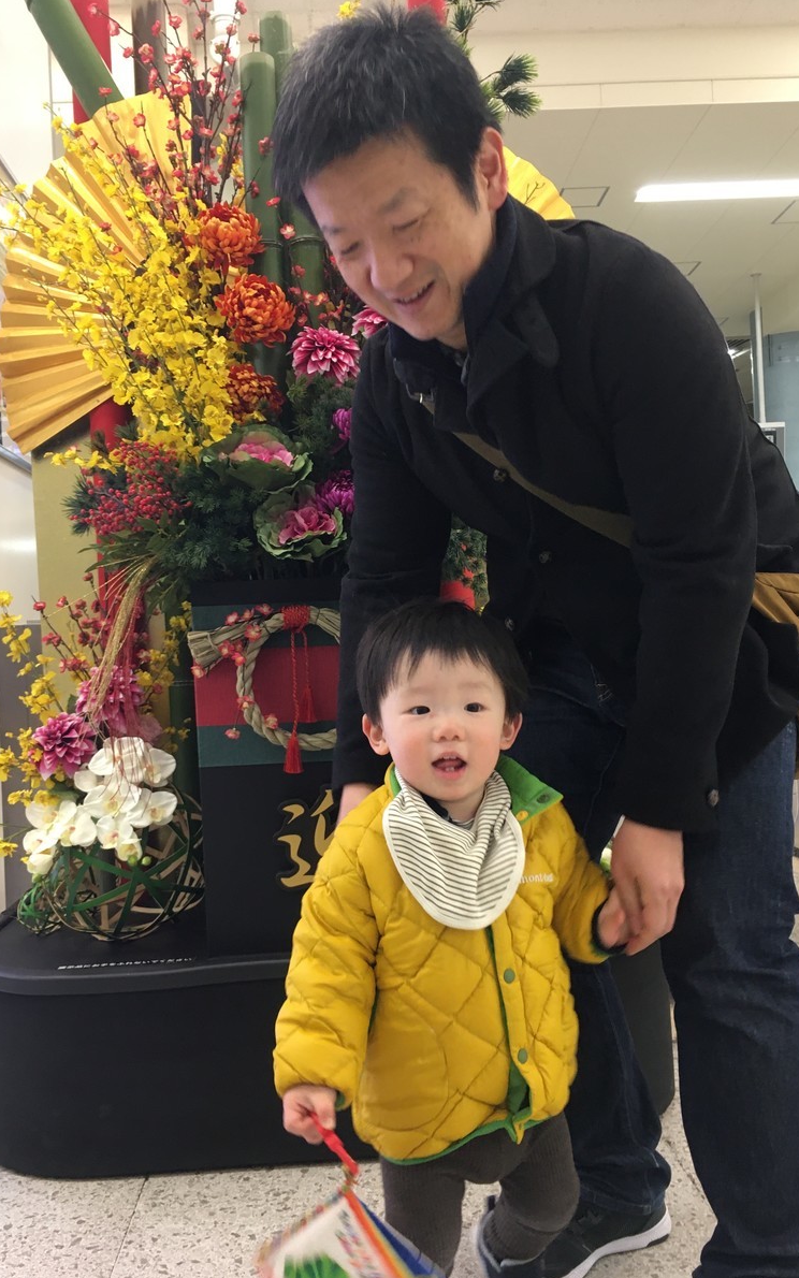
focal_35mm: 31
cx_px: 369
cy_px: 640
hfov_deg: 40.6
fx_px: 1080
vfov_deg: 61.2
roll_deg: +2.6
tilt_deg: -0.1
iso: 100
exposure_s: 1/30
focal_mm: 4.15
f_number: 2.2
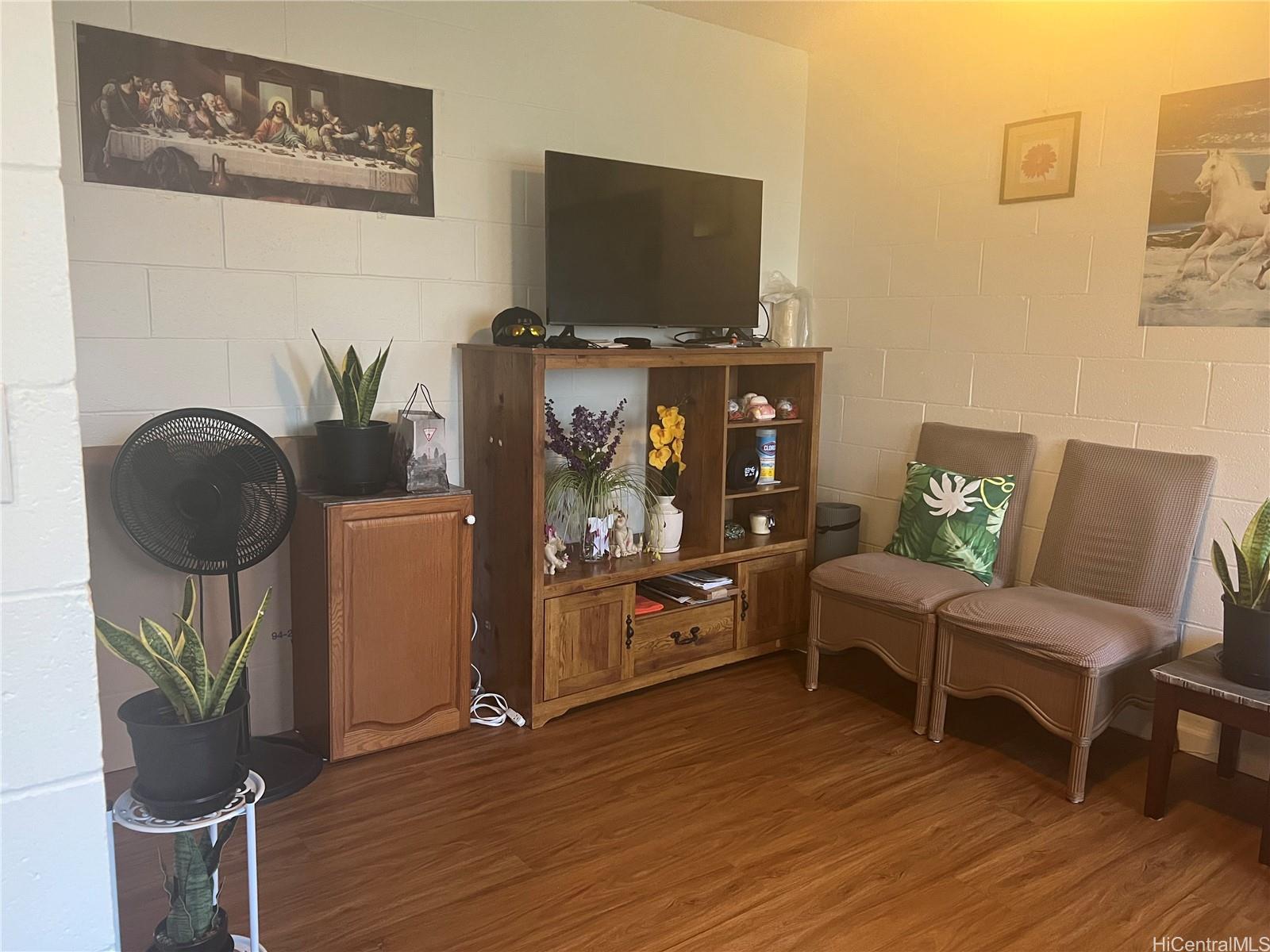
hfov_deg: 67.3
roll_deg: -1.0
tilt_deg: -9.4
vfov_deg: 53.1
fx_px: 954
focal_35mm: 26
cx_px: 635
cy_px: 476
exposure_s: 1/60
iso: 500
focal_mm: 5.7
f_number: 1.5
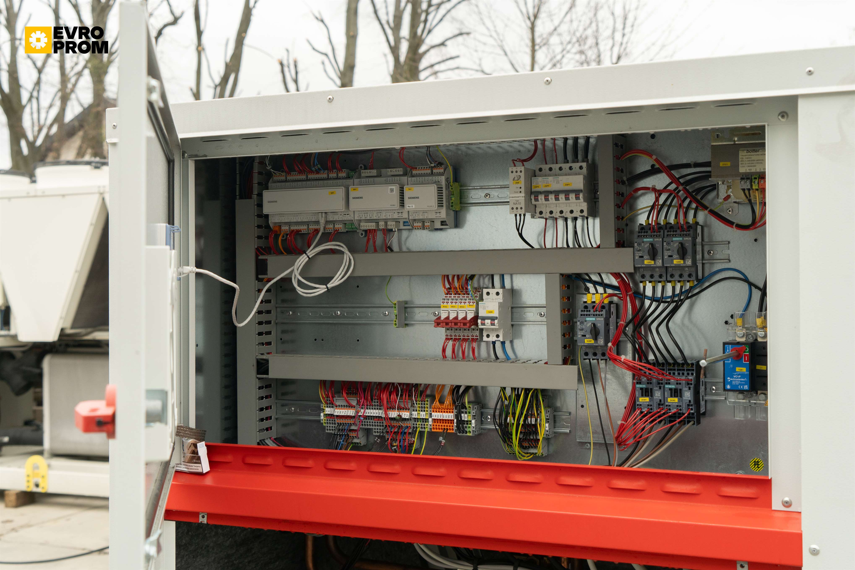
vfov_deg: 29.2
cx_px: 428
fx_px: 1092
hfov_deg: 42.7
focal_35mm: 46
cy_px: 285
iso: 250
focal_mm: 46
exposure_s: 1/125
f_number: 6.3
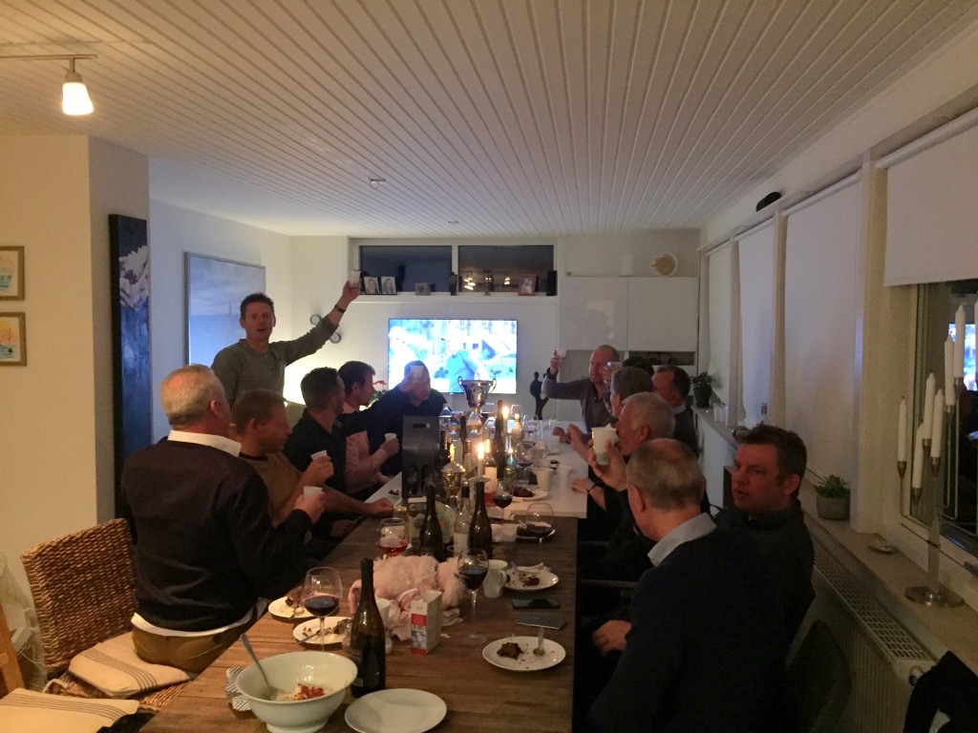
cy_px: 366
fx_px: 819
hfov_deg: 61.7
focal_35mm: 29
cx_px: 489
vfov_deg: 48.2
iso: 400
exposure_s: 1/17
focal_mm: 4.15
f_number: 2.2
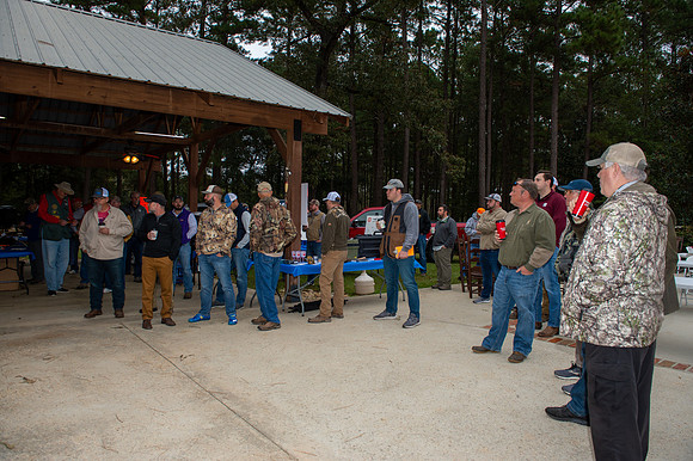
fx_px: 462
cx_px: 346
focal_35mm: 24
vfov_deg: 53.1
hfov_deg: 73.8
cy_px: 230
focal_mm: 24
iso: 400
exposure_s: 1/160
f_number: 5.6
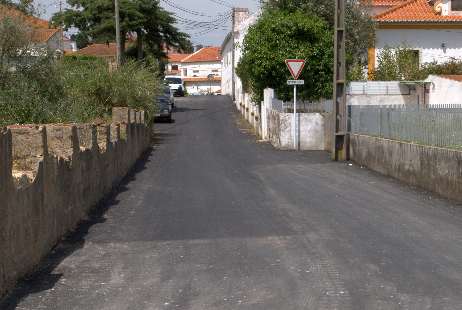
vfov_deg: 16.3
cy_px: 212
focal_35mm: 84
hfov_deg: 24.0
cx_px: 320
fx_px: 1079
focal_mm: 31
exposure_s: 1/400
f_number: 10
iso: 200
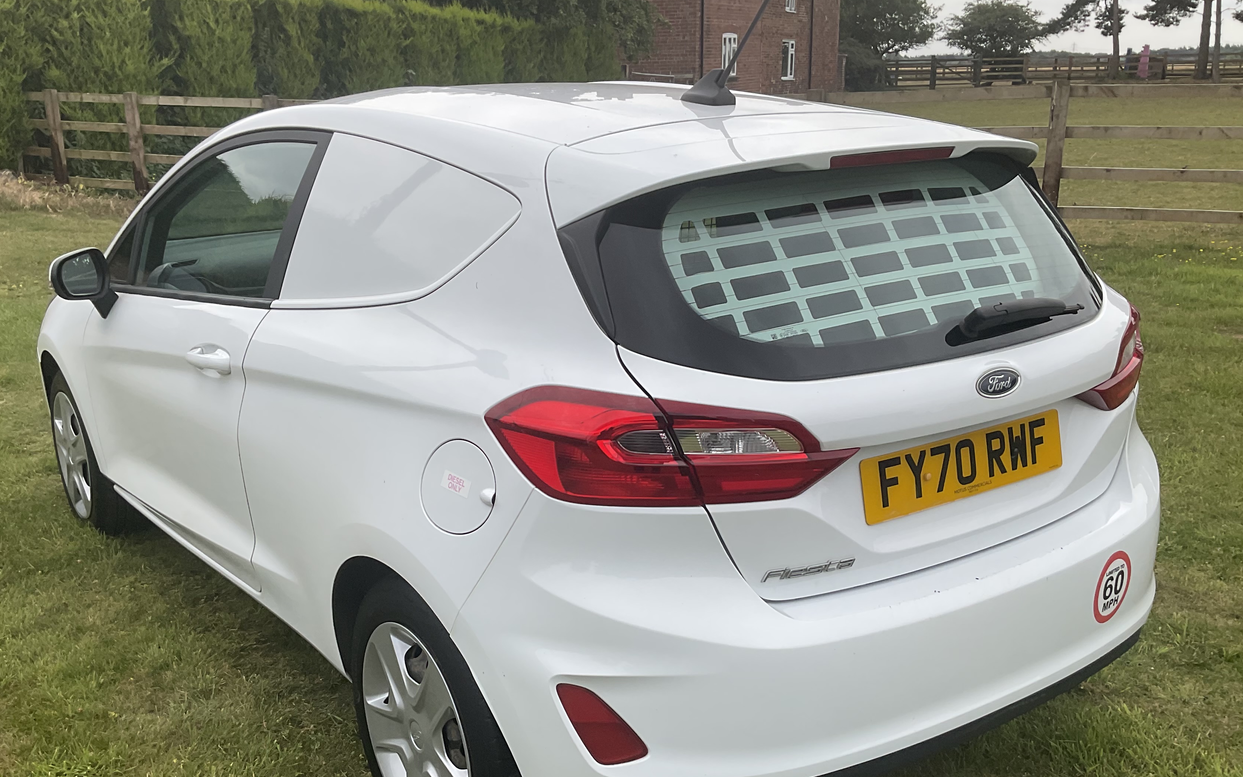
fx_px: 1253
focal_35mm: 37
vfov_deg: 34.3
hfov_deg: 52.7
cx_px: 591
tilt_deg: -18.7
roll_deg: +0.6
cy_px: 485
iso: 16
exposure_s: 1/1490
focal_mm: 3
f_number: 1.8
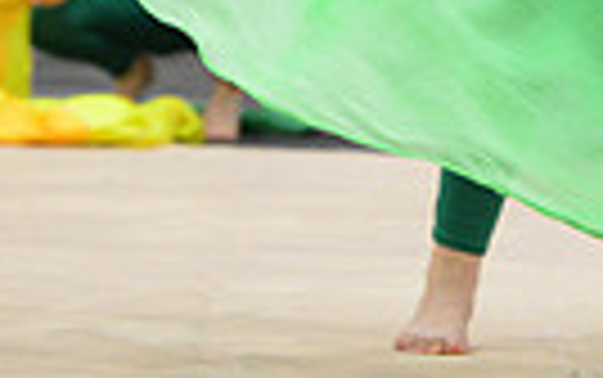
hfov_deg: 3.7
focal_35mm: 564
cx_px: 657
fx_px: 9276
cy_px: -526
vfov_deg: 2.3
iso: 4000
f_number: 3.2
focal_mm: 165
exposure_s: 1/320
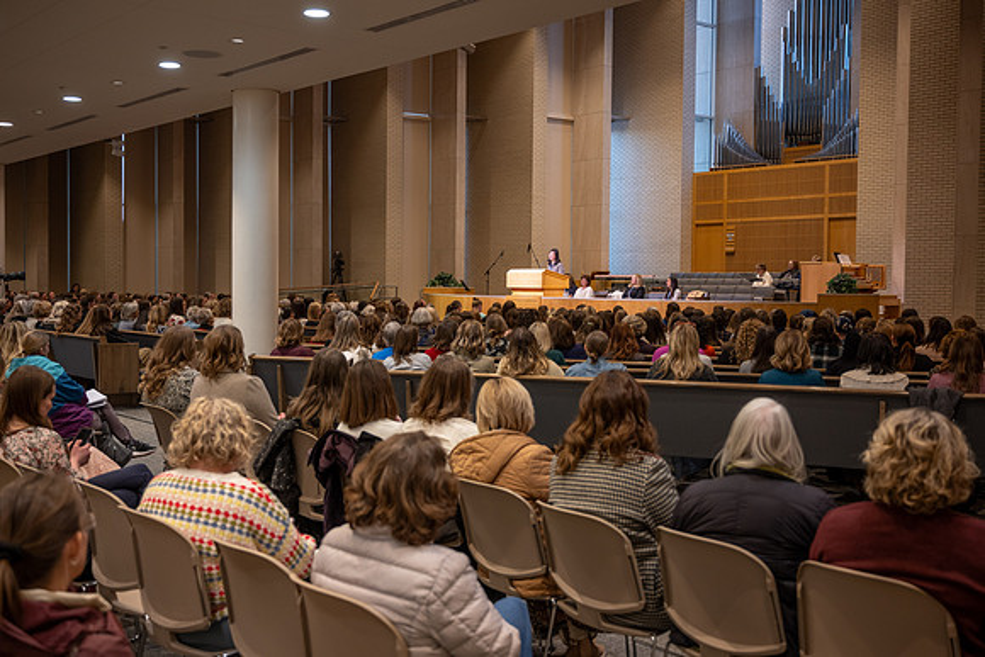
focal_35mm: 39
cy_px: 328
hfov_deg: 49.5
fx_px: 1067
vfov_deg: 34.2
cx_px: 492
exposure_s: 1/60
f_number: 4
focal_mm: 39
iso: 500
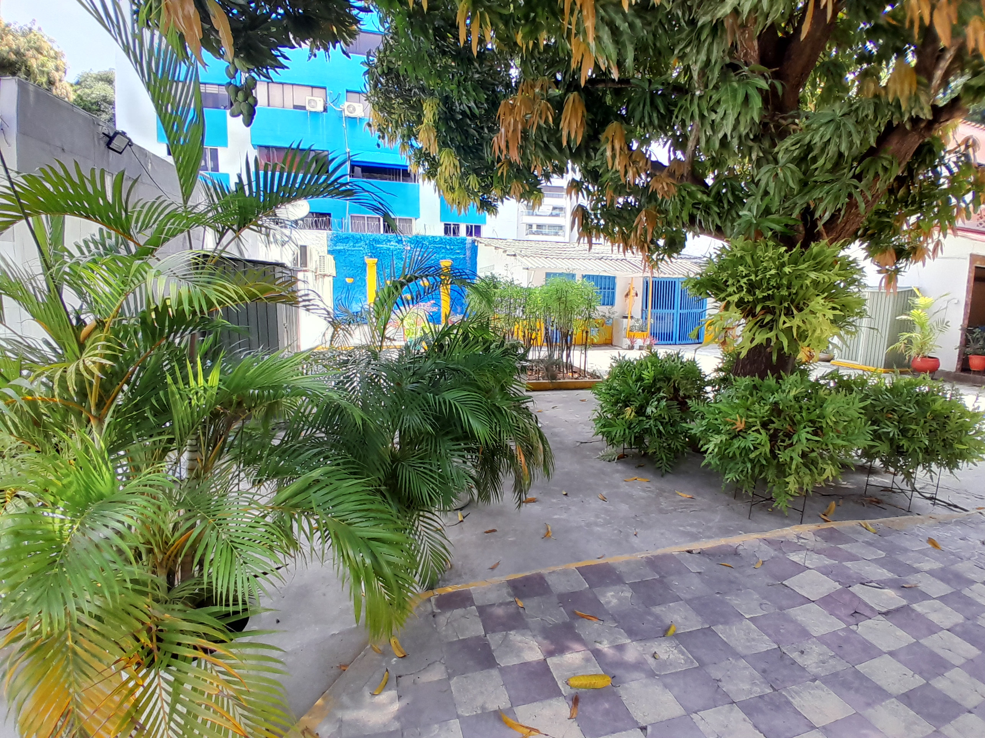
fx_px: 484
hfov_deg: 91.0
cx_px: 492
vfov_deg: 74.7
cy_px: 369
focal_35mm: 17
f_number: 2.2
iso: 40
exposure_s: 1/256
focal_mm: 1.46
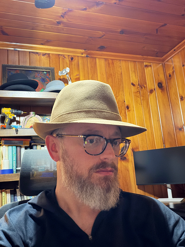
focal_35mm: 31
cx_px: 90
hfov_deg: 45.4
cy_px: 123
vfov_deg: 58.4
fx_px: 221
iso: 1250
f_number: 1.9
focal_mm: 2.71
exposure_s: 1/15
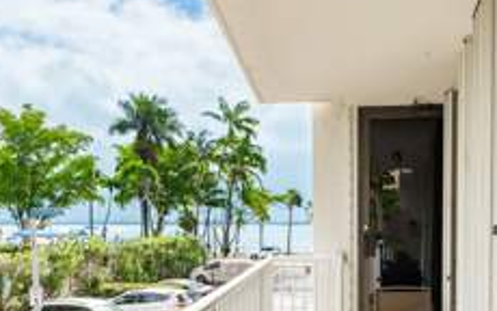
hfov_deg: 54.1
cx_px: 331
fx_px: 475
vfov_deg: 35.3
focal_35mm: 35
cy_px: 241
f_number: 7.1
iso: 320
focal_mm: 11
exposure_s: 1/5000
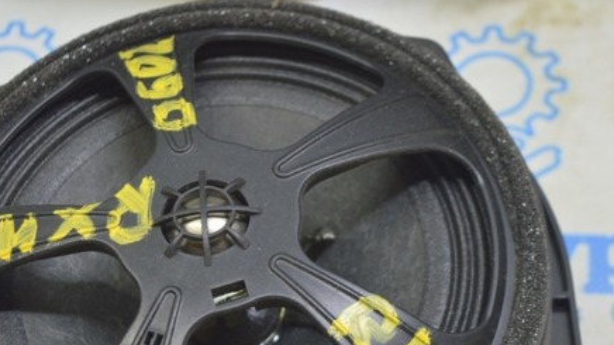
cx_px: 244
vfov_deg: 11.6
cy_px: 296
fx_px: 1689
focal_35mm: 104
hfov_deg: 20.6
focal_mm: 45
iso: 400
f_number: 5.6
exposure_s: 1/20
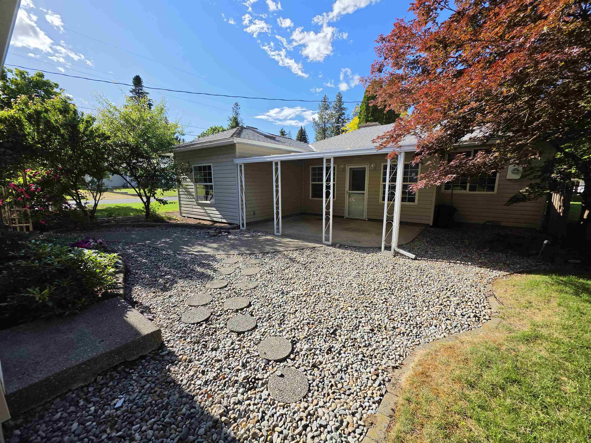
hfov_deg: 106.2
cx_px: 296
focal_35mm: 13
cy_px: 222
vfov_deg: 89.9
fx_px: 222
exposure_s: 1/1232
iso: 32
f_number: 1.9
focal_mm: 2.2
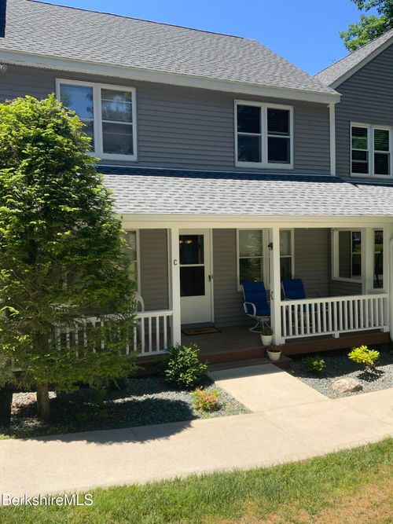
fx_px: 439
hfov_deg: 48.2
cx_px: 196
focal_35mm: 29
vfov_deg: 61.7
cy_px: 262
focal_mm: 3
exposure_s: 1/855
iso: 16
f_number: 1.8
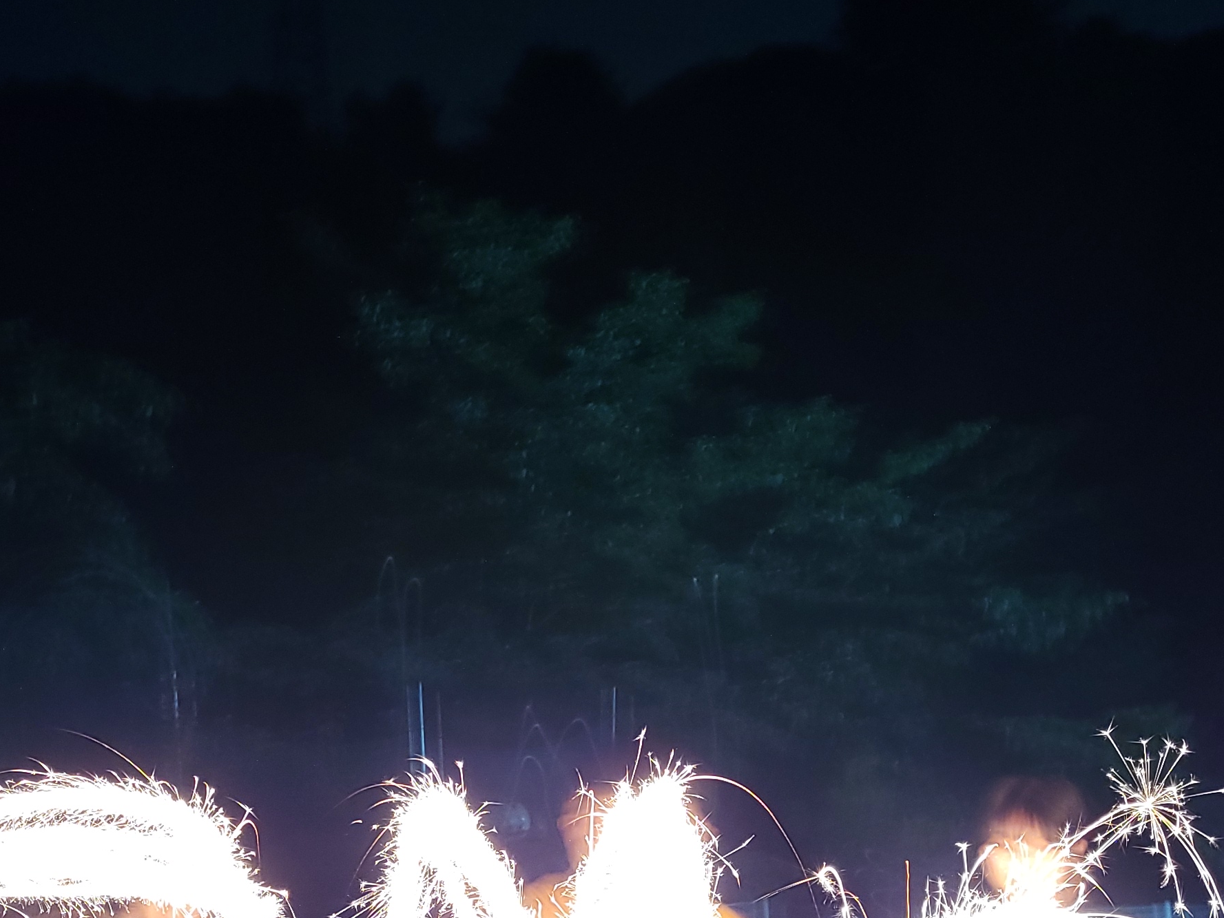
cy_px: 943
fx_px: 2086
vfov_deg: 23.6
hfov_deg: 32.7
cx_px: 592
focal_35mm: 59
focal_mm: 5.4
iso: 100
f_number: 1.8
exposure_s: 4
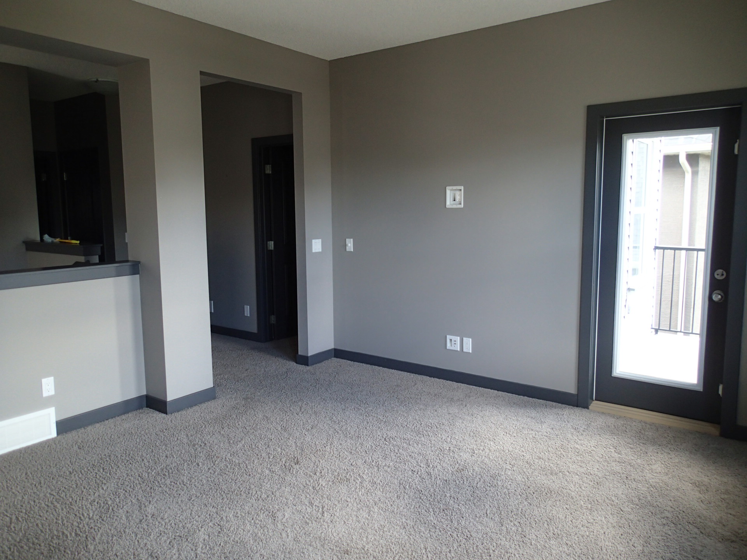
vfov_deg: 54.9
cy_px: 280
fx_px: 539
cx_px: 374
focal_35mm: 25
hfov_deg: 69.4
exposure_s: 1/60
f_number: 2
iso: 160
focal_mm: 4.5
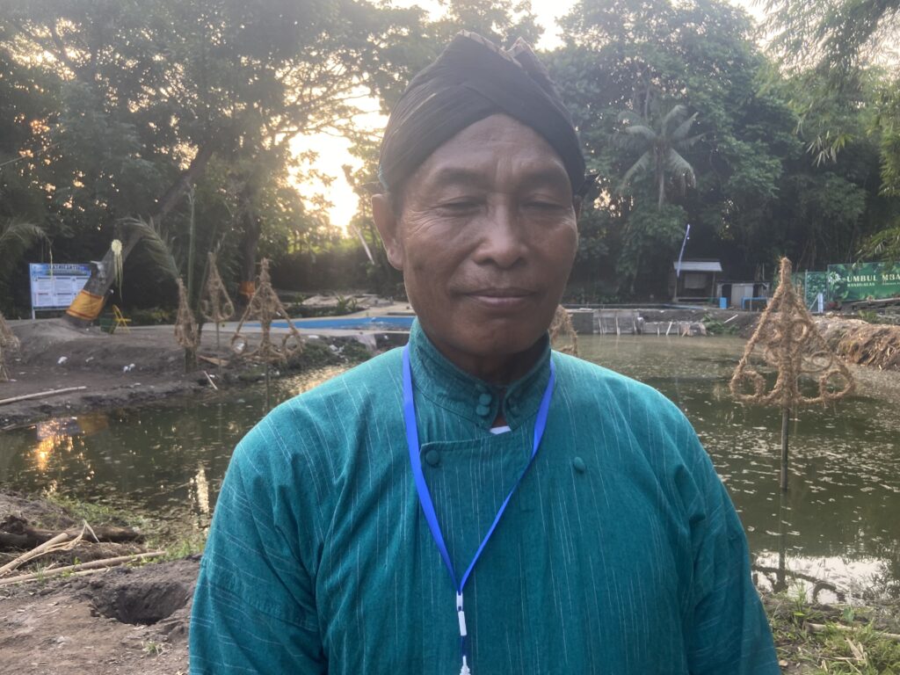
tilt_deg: -4.4
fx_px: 676
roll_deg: +0.3
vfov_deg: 53.1
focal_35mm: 26
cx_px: 450
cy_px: 338
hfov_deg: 67.3
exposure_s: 1/122
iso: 40
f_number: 1.8
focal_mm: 4.25
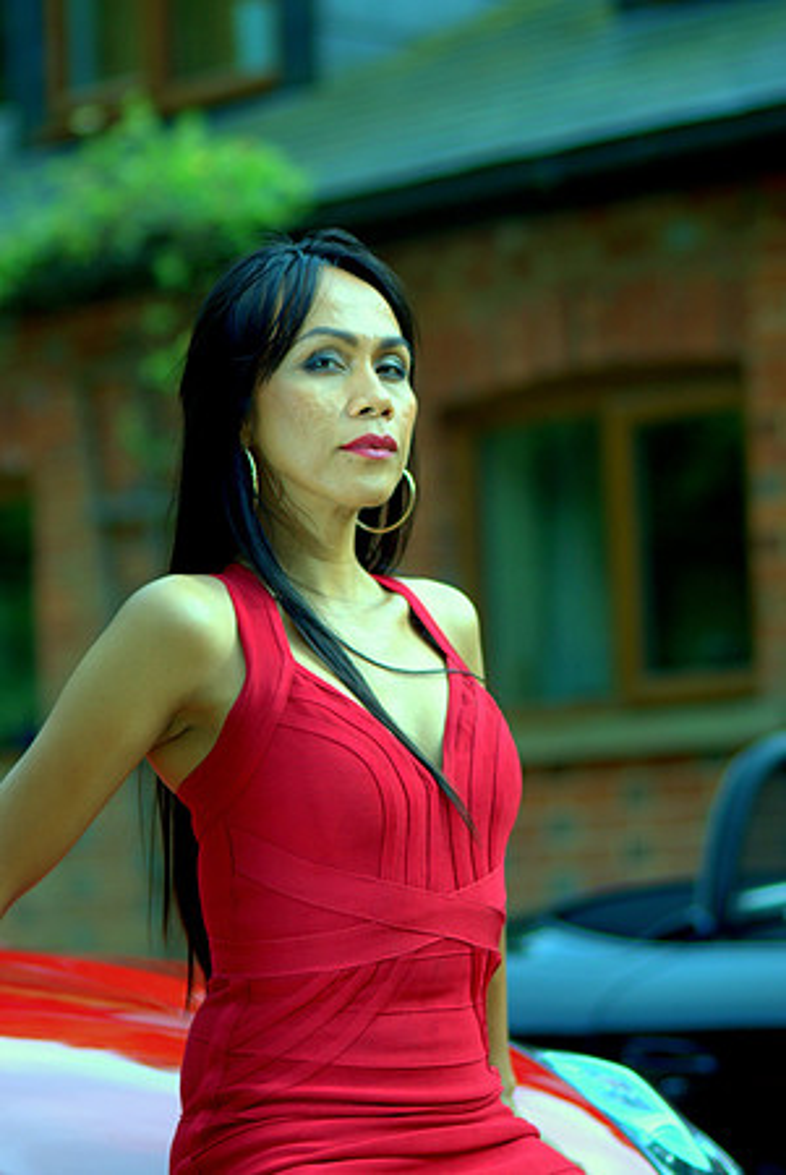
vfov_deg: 13.7
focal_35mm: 150
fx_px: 4901
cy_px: 588
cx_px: 393
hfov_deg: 9.2
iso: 100
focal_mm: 100
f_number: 2.8
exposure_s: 1/1250
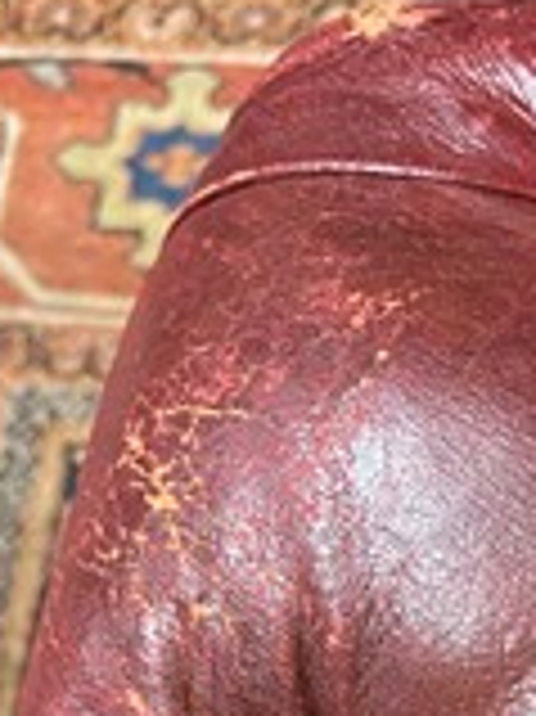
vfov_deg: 27.0
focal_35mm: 63
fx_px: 1302
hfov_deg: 22.4
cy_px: 874
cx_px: 536
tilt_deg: -76.2
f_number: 1.6
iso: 250
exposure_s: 1/50
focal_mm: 5.1
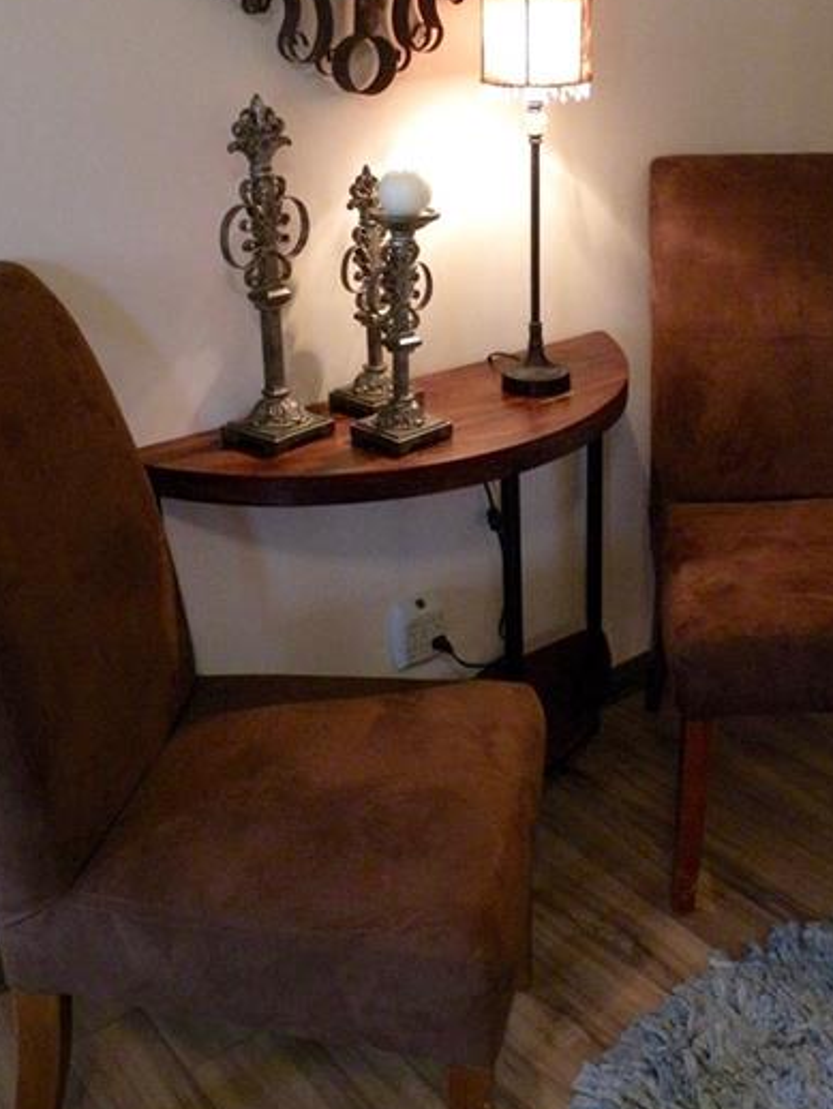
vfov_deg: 45.8
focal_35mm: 40
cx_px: 467
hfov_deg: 35.9
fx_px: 1282
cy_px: 345
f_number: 2.8
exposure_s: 1/33.7
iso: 400
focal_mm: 4.7
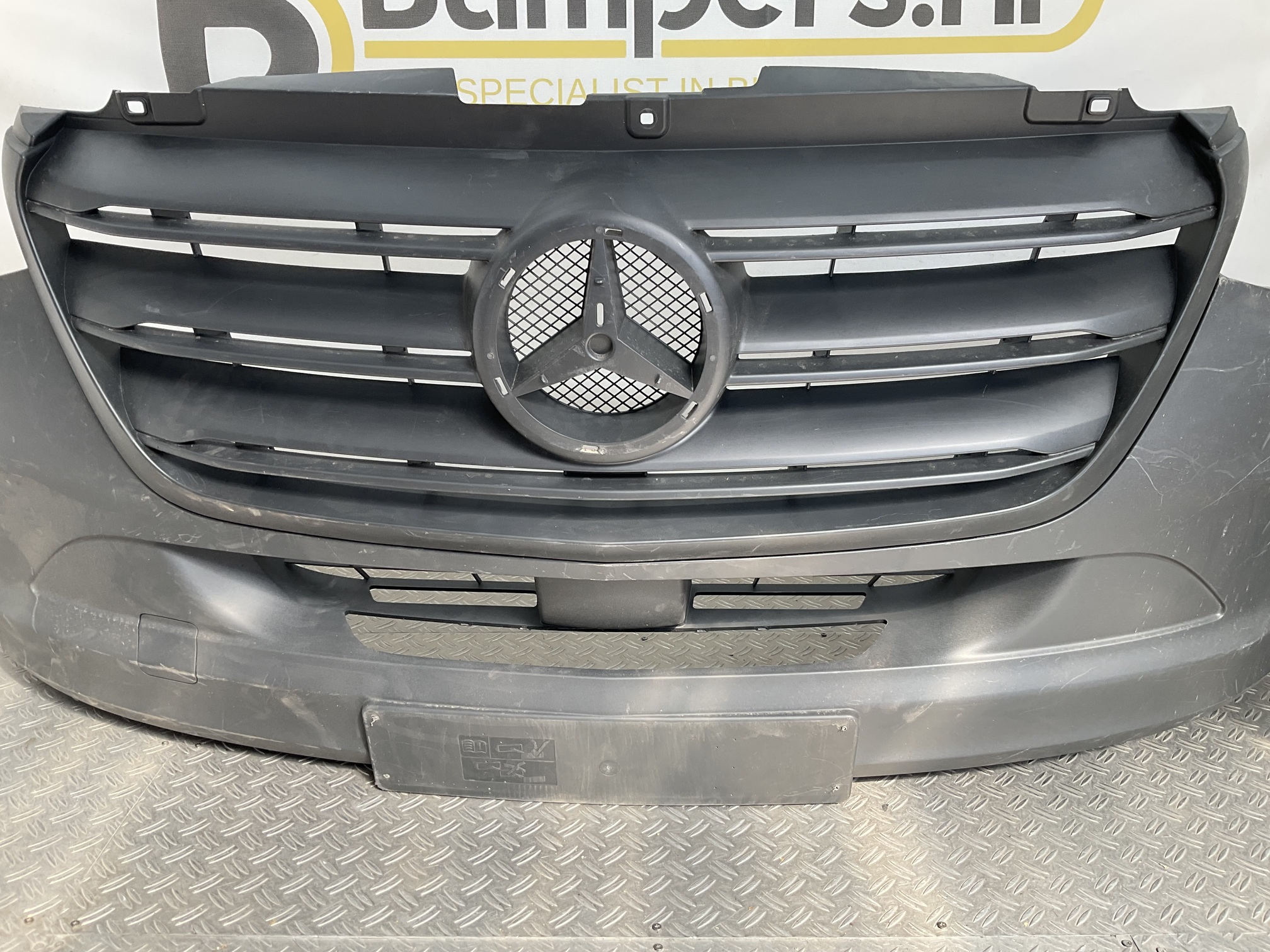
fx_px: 1064
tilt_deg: -20.4
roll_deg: -1.3
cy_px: 476
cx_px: 635
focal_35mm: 29
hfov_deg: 61.7
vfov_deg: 48.2
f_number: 1.8
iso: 16
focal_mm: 3
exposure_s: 1/143
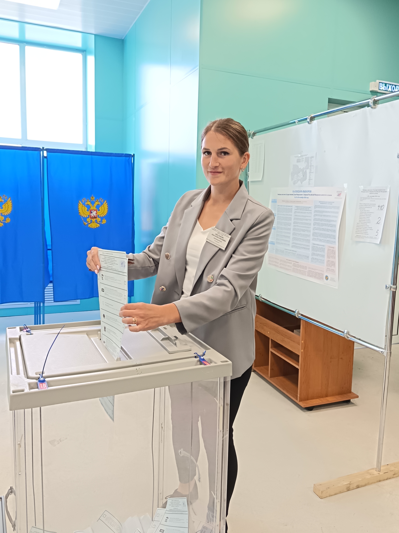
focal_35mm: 29
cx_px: 200
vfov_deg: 61.7
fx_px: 446
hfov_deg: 48.2
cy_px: 266
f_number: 1.75
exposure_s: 1/100
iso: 982
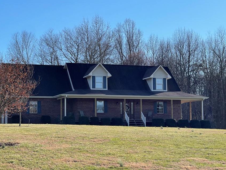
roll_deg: +1.0
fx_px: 503
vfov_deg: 19.1
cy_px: 81
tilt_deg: +6.5
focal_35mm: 77
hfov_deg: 25.3
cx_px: 103
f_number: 2.2
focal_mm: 7.5
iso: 20
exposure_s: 1/1292
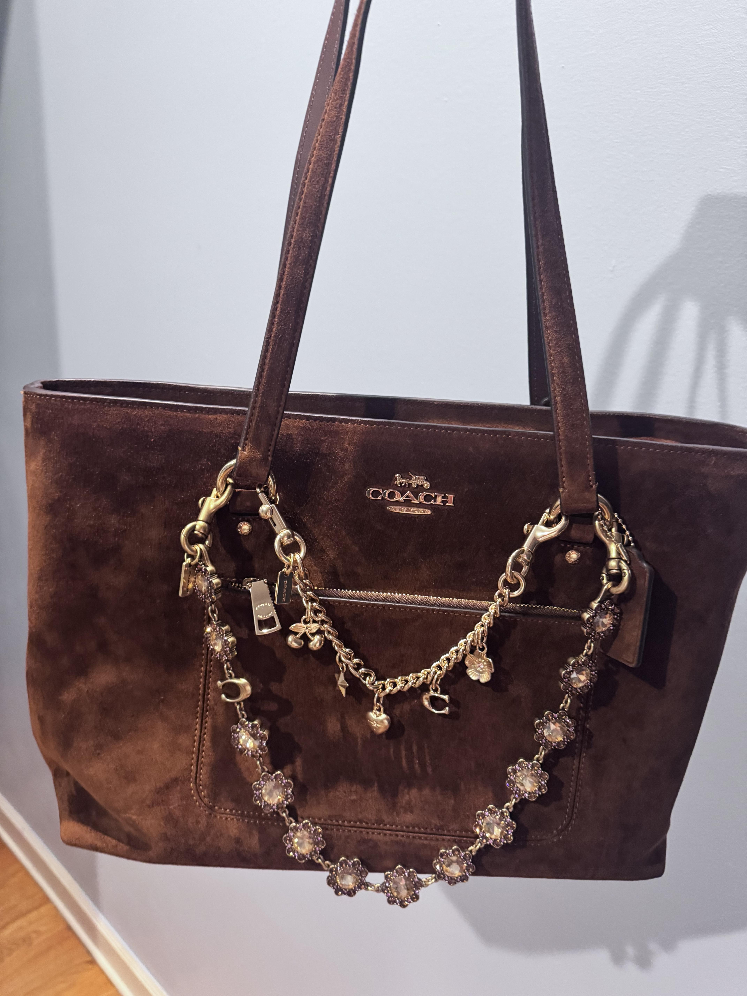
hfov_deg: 56.8
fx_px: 691
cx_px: 374
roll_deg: -2.3
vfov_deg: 71.6
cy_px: 498
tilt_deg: -16.5
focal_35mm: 24
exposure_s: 1/40
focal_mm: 6.76
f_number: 1.78
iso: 640
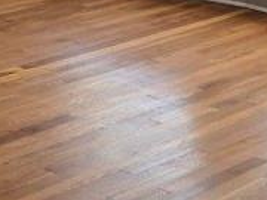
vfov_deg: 11.3
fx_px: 1010
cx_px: 139
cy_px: 107
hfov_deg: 15.1
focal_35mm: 131
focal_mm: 5.4
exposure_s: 1/60
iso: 80
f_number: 1.8
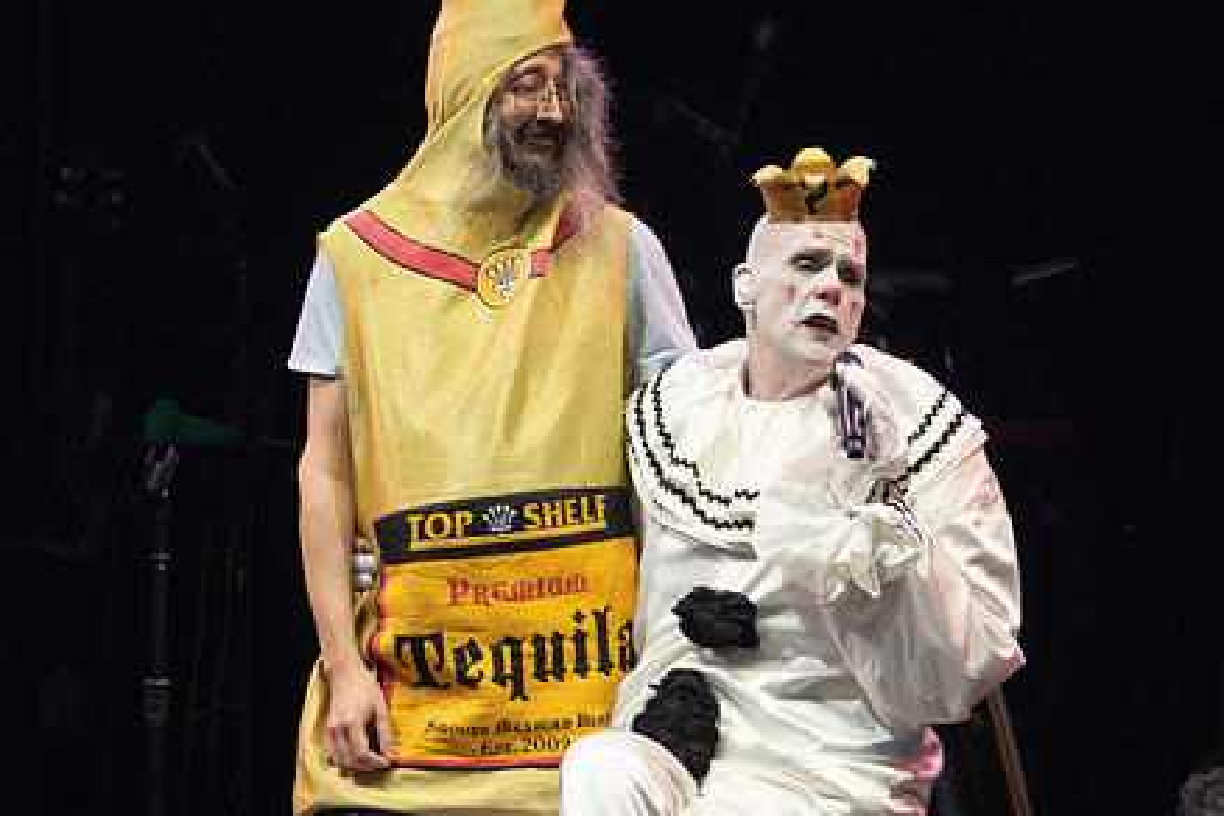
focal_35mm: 968
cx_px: 692
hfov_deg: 2.1
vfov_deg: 1.4
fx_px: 32909
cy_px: 293
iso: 640
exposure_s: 1/320
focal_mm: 600
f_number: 6.3
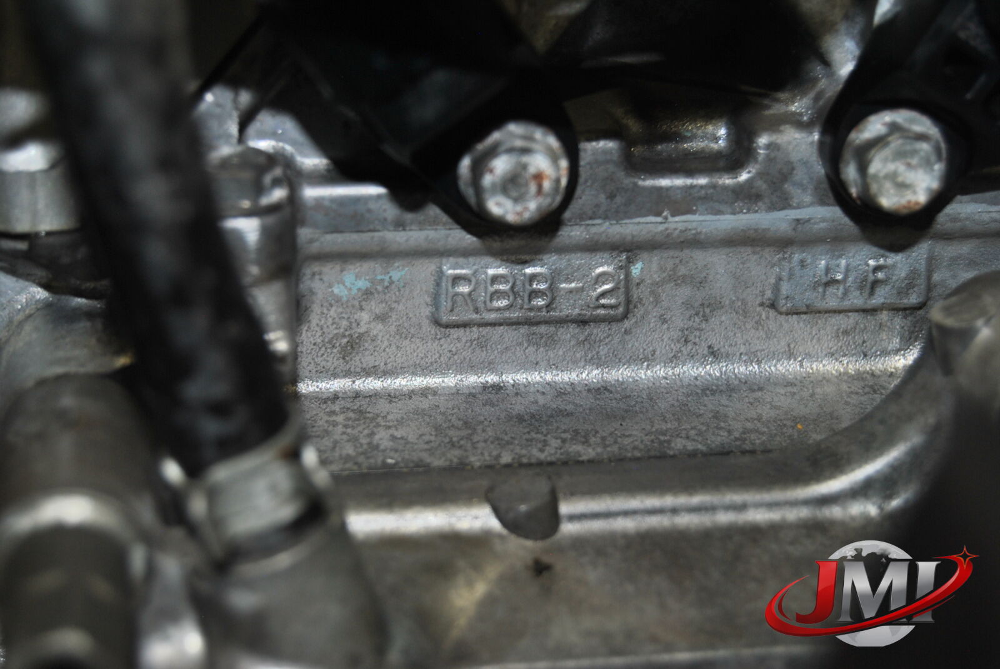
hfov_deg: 24.6
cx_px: 500
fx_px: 2294
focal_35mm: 82
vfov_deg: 16.6
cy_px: 334
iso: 200
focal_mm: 55
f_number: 5.6
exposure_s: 1/60
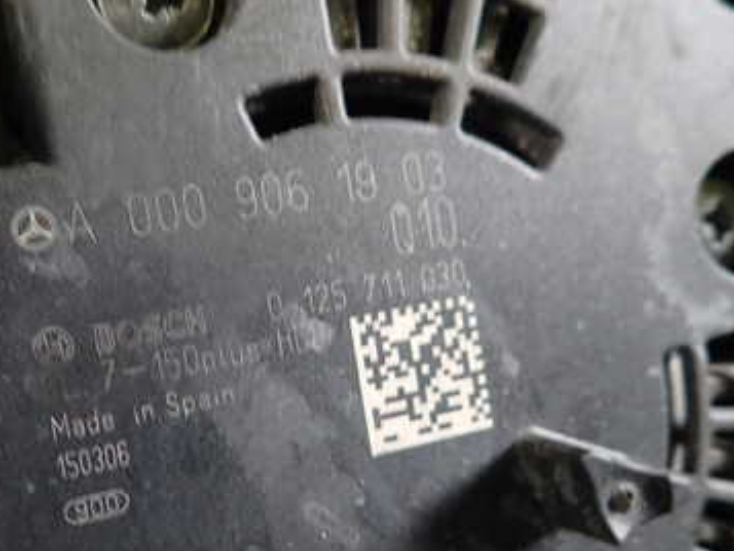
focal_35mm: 42
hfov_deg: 44.5
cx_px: 290
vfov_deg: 34.4
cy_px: 282
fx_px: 891
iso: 200
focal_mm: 4.5
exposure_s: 1/40
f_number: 2
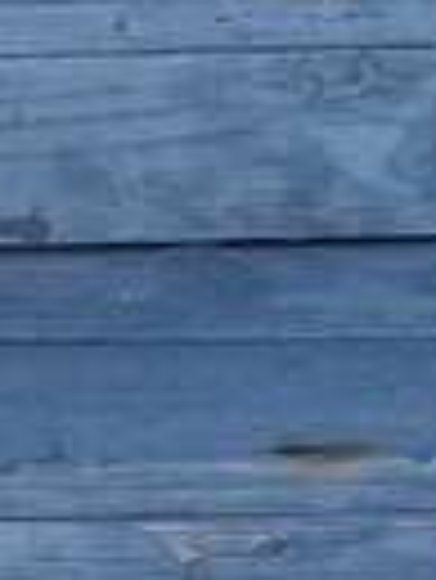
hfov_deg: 7.7
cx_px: 647
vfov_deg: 9.1
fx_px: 3186
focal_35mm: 190
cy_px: -908
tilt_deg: -11.3
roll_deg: -0.9
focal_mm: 6.76
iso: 100
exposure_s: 1/1337
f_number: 1.78
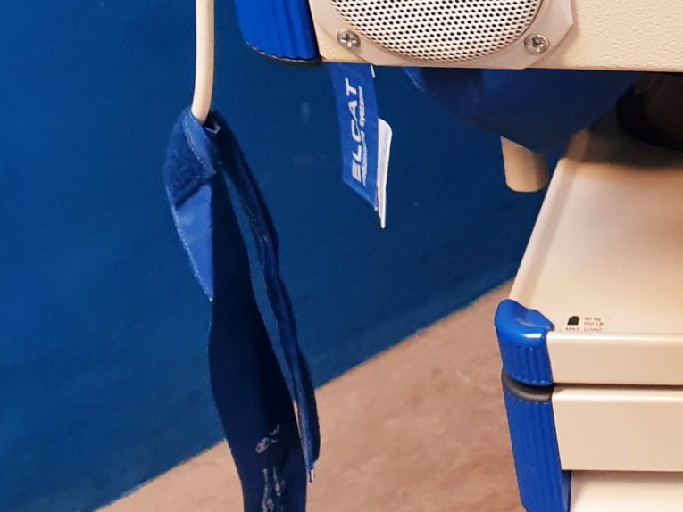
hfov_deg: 19.9
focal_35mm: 87
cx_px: 984
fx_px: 1717
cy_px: 75
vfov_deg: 16.8
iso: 200
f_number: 2.4
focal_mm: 4.3
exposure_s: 1/50
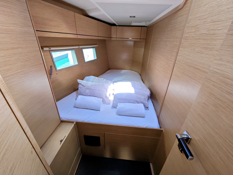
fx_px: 94
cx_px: 116
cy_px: 88
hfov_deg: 102.1
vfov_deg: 85.7
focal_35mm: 14
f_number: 2.2
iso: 125
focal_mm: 2.16
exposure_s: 1/57.7
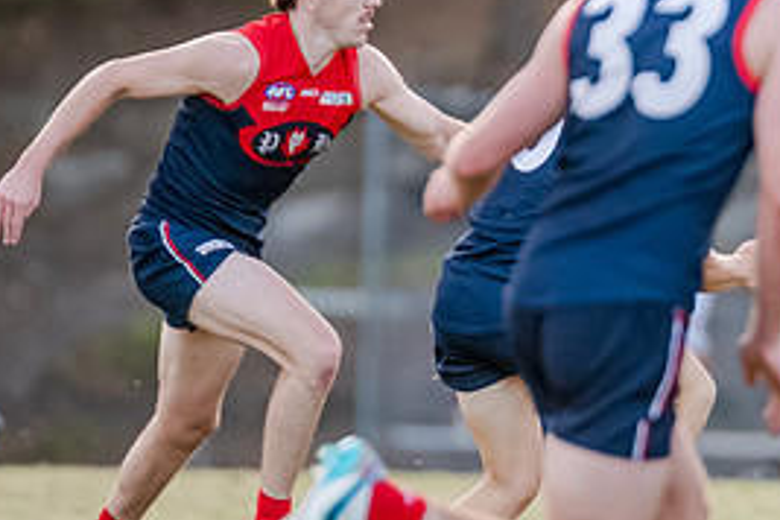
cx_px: 786
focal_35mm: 1099
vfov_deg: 1.3
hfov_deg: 1.9
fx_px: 23810
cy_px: 128
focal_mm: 300
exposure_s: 1/1600
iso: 2000
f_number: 2.8
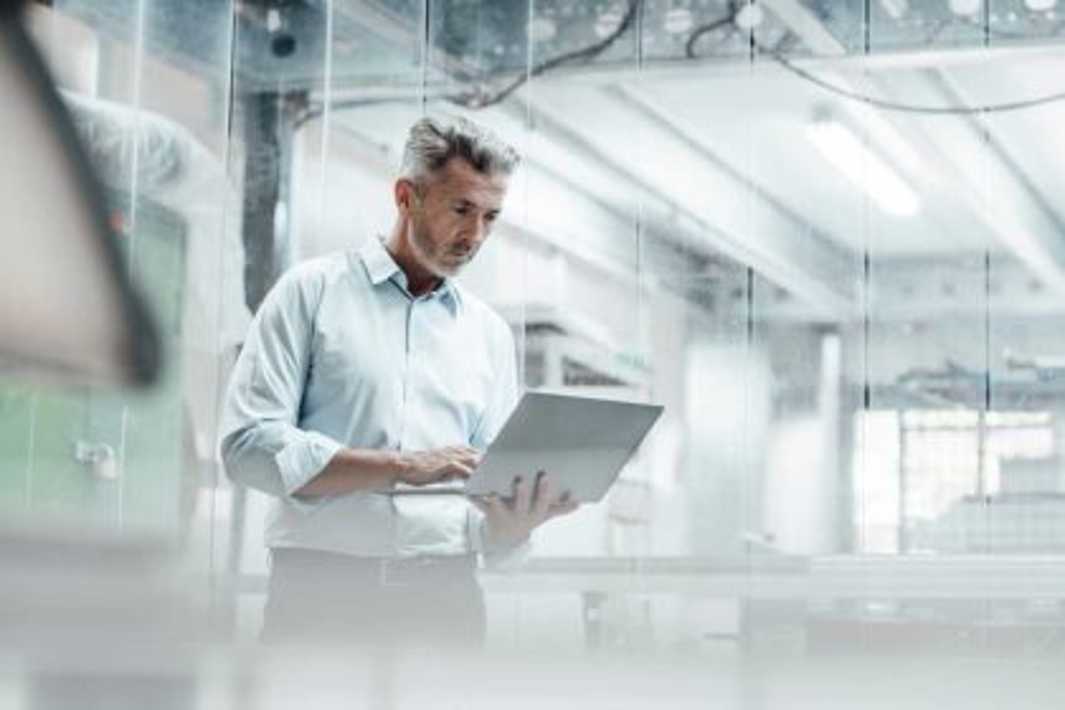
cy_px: 355
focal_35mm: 85
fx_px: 2514
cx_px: 532
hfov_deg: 23.9
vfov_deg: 16.1
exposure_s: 1/320
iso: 500
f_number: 2.2
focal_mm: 85
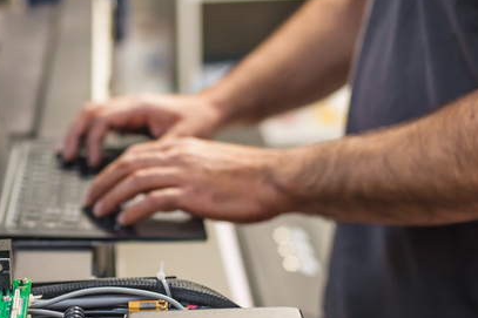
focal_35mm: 89
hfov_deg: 22.5
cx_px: 92
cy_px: 194
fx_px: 1181
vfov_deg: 15.3
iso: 800
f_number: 2.5
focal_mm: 50
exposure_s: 1/200
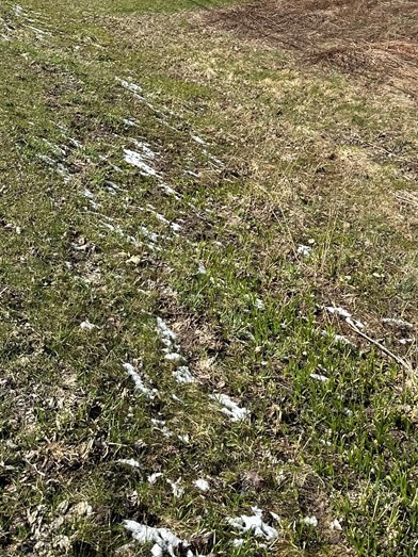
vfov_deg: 38.4
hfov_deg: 30.3
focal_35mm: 47
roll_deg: +3.5
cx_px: 323
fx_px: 757
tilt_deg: -8.7
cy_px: 84
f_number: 1.78
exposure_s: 1/3247
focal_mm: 6.86
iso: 80
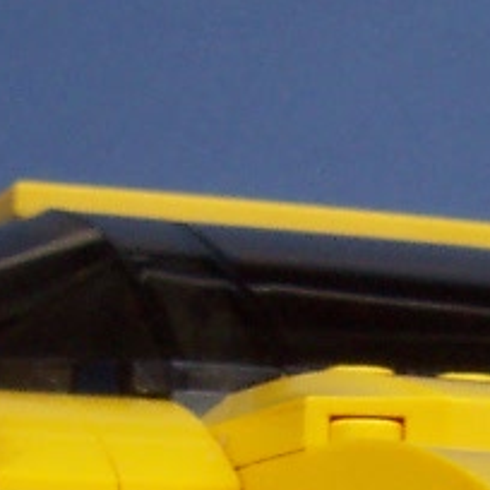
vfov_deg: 8.9
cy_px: 764
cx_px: 605
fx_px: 3075
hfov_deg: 9.0
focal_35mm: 192
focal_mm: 5.6
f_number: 5.6
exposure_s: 1/125
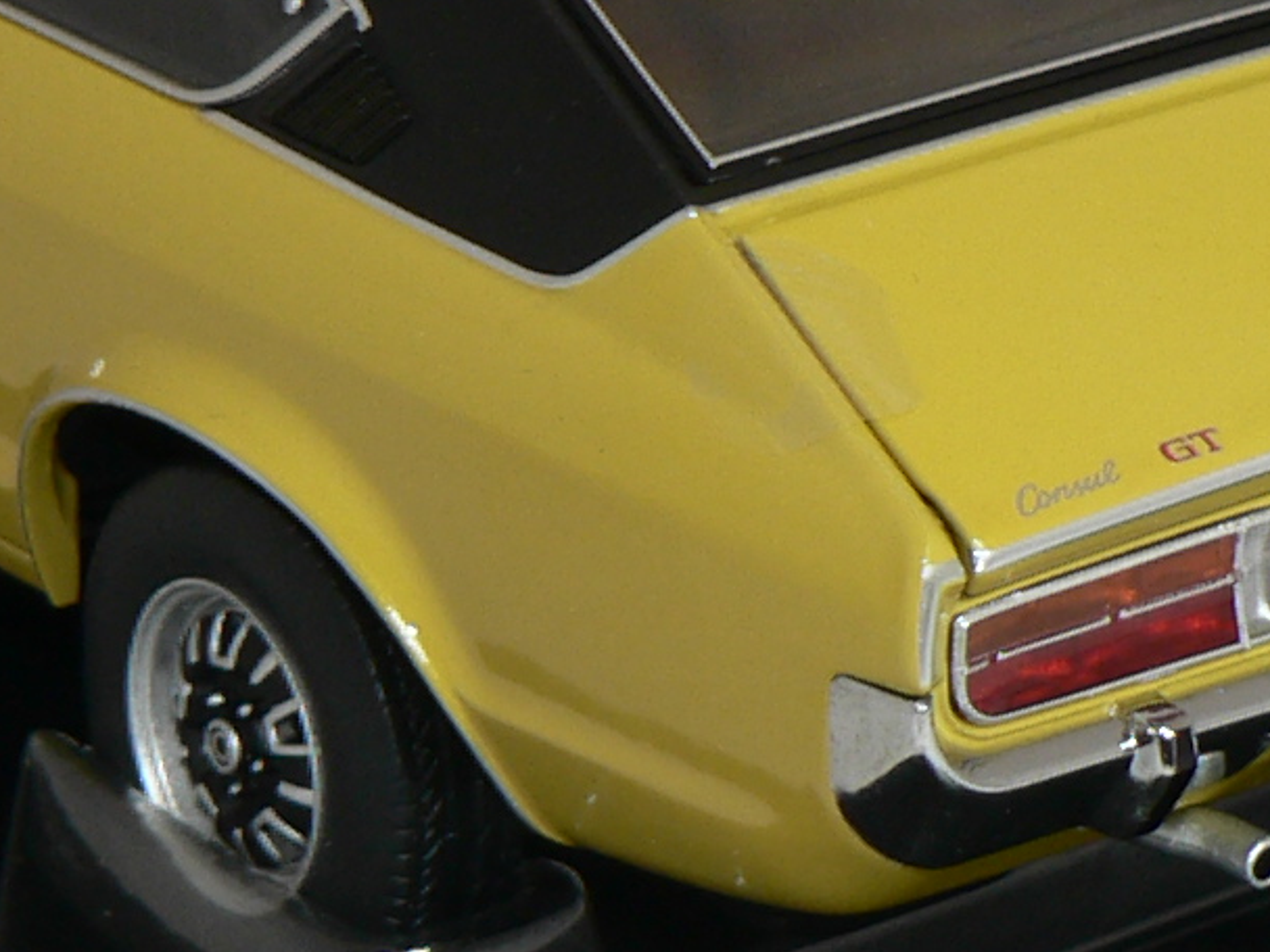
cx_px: 616
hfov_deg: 10.0
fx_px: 7264
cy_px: 303
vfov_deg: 7.5
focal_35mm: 198
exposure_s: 1/60
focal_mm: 7.8
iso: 80
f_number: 2.8
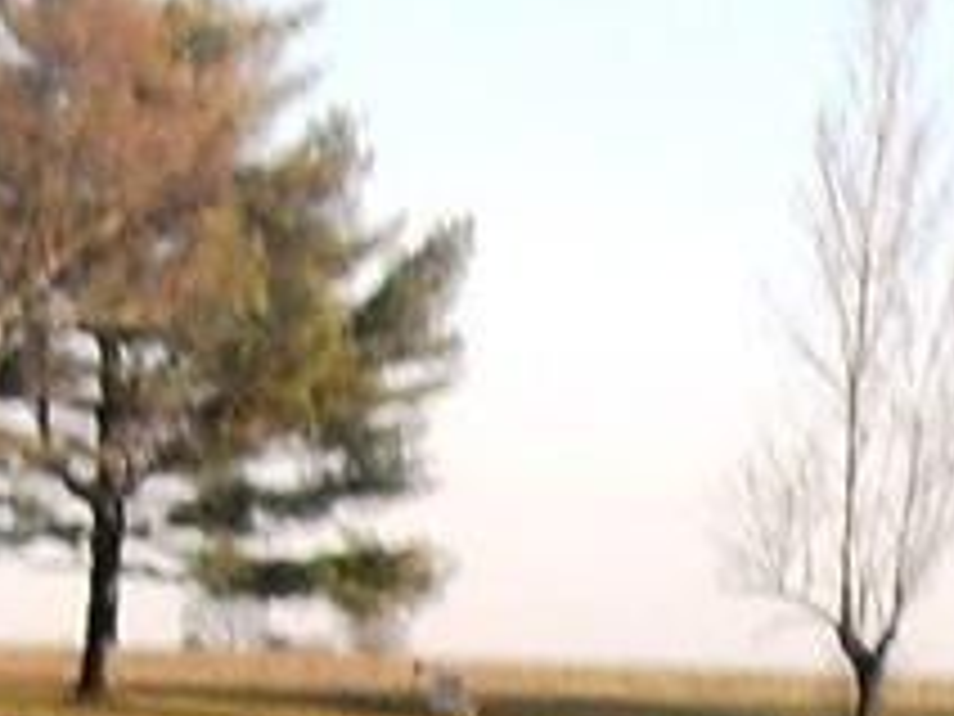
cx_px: 1602
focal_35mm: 279
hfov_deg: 7.0
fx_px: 7689
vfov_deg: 5.3
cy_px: 1180
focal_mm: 6.3
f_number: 8.9
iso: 80
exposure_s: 1/90
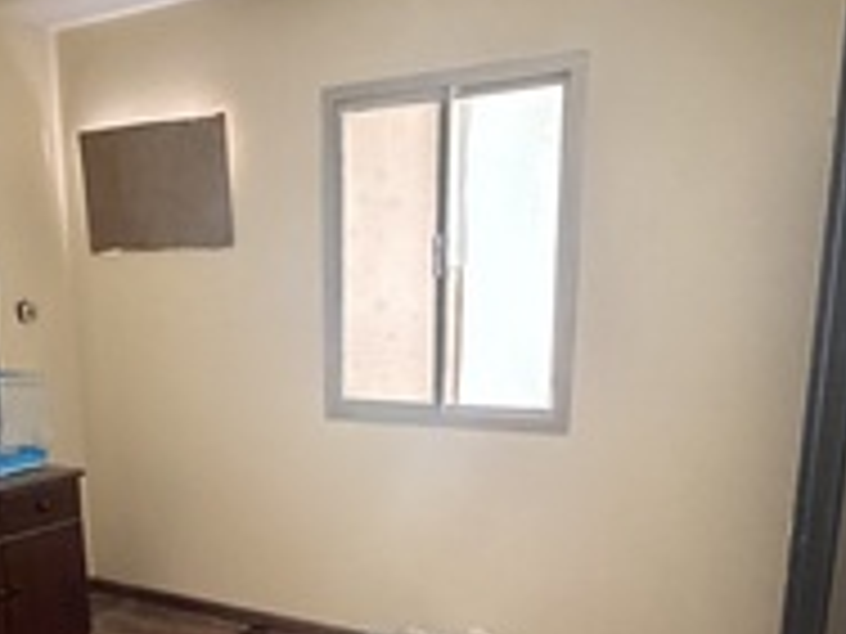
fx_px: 831
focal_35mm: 34
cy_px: 492
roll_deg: +0.5
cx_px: 367
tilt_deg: -12.2
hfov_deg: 53.8
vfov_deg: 40.3
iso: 1250
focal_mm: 2.22
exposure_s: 1/60
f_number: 2.2
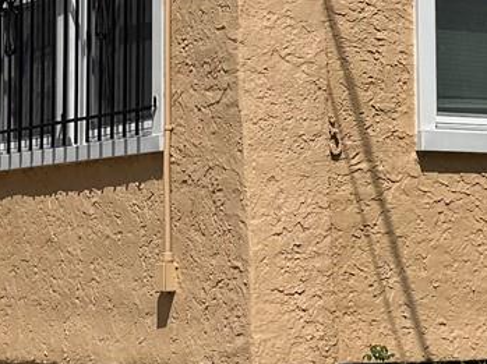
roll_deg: +0.9
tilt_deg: +5.8
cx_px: 527
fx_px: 1982
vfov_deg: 10.5
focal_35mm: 141
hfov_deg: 13.7
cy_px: 100
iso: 80
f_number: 1.78
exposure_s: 1/10309
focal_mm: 6.76
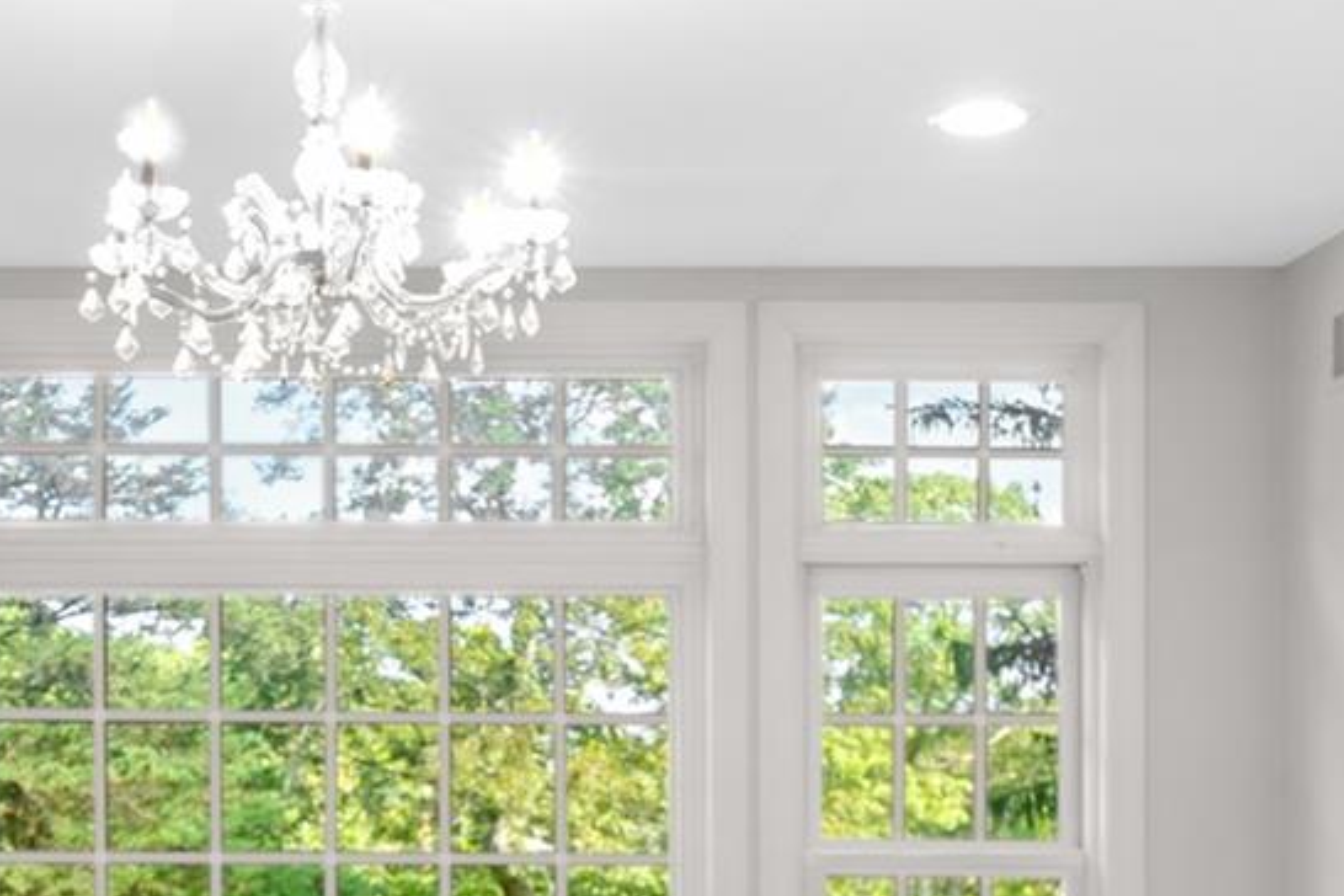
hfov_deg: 31.7
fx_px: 2310
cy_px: 607
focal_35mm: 62
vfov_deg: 21.9
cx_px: 290
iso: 100
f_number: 8
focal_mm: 11
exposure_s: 1
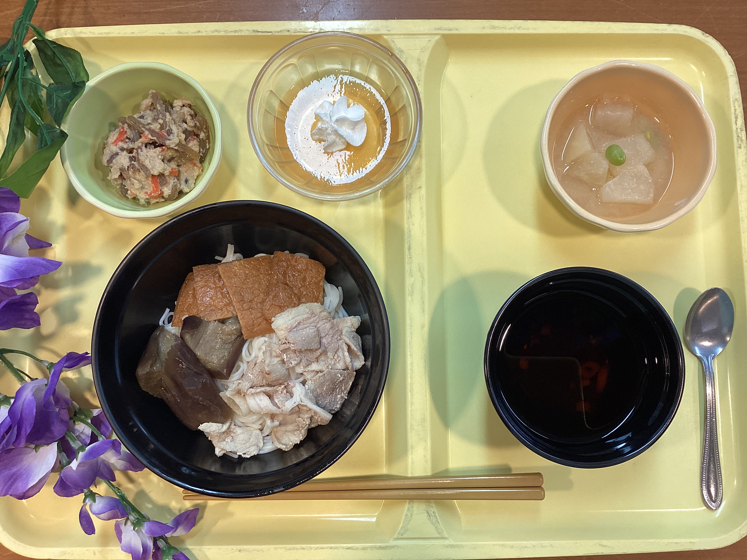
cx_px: 374
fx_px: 669
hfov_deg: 58.4
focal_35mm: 31
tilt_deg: -83.1
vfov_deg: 45.4
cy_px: 280
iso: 64
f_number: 2.4
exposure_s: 1/50
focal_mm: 3.3
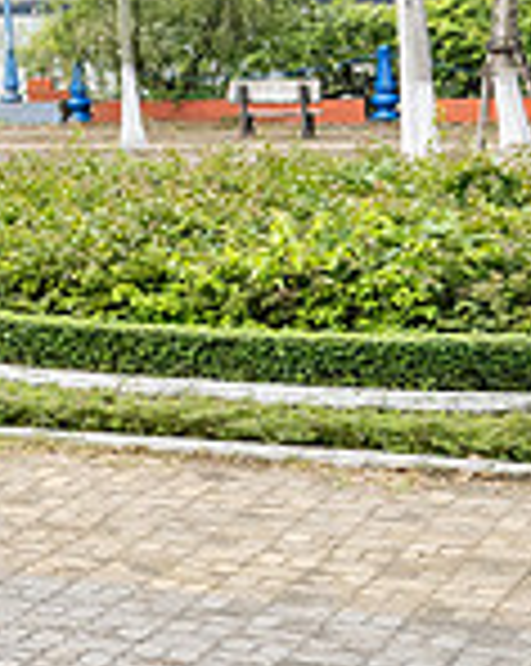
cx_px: -1069
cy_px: 2
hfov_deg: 9.3
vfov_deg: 14.5
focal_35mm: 131
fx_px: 2579
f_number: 4.5
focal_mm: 24
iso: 1100
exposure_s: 1/1000
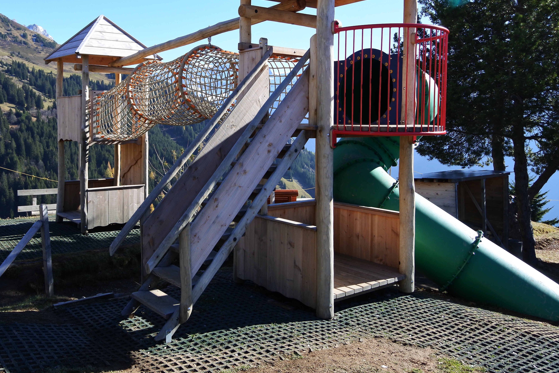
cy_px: 128
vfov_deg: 40.7
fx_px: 497
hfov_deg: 58.2
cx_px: 219
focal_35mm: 32
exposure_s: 1/500
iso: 160
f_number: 4.5
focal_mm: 8.7
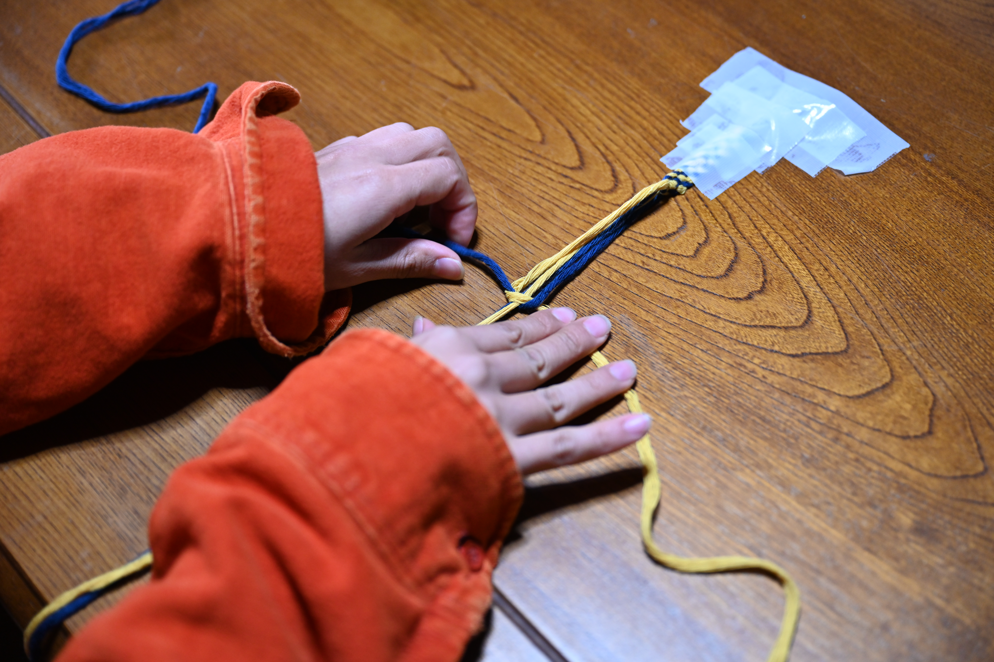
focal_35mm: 55
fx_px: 1518
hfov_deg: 36.2
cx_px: 497
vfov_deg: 24.6
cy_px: 331
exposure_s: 1/125
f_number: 2.8
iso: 1100
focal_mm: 55
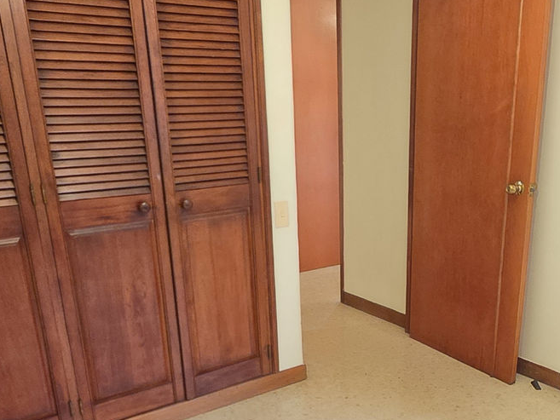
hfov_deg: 47.2
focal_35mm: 38
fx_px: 615
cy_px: 357
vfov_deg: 36.0
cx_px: 418
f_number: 1.9
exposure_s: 1/60
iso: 1250
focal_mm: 2.2
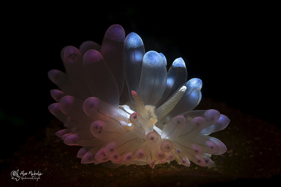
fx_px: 820
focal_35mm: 105
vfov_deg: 13.0
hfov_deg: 19.5
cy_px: 94
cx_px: 140
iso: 100
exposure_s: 1/200
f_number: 20
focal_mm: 105
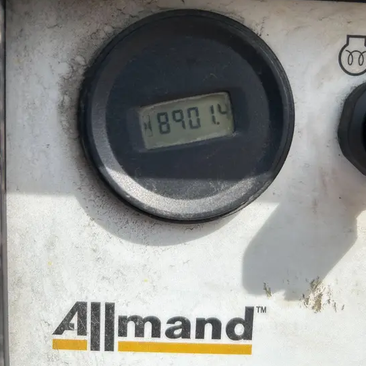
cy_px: 142
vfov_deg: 52.1
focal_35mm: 31
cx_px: 184
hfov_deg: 52.5
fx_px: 371
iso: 50
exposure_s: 1/1724
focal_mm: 5.7
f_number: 1.5
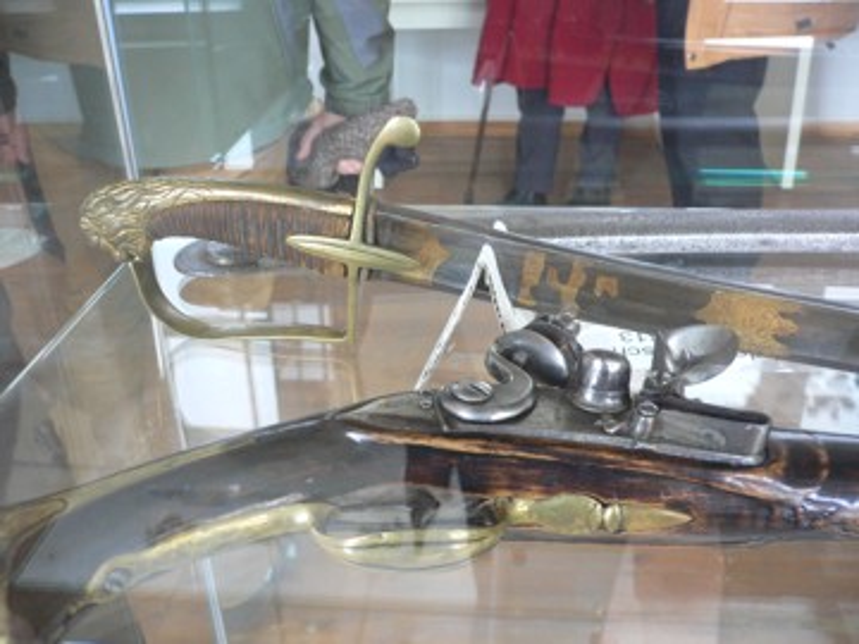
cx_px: 430
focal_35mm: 35
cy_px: 322
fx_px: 869
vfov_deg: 40.7
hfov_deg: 52.6
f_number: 2.8
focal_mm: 5.8
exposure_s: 1/13
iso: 200
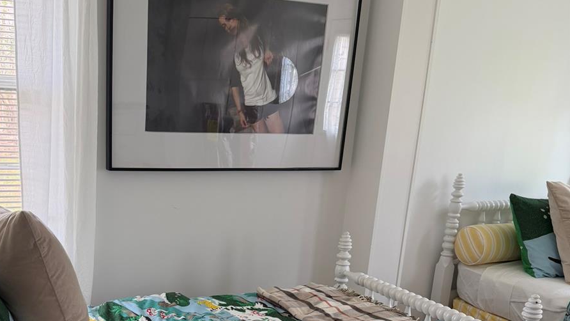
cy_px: 285
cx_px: 206
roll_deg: -2.7
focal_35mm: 45
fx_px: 680
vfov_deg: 25.7
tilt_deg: -16.0
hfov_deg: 45.0
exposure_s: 1/121
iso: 160
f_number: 1.78
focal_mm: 6.76
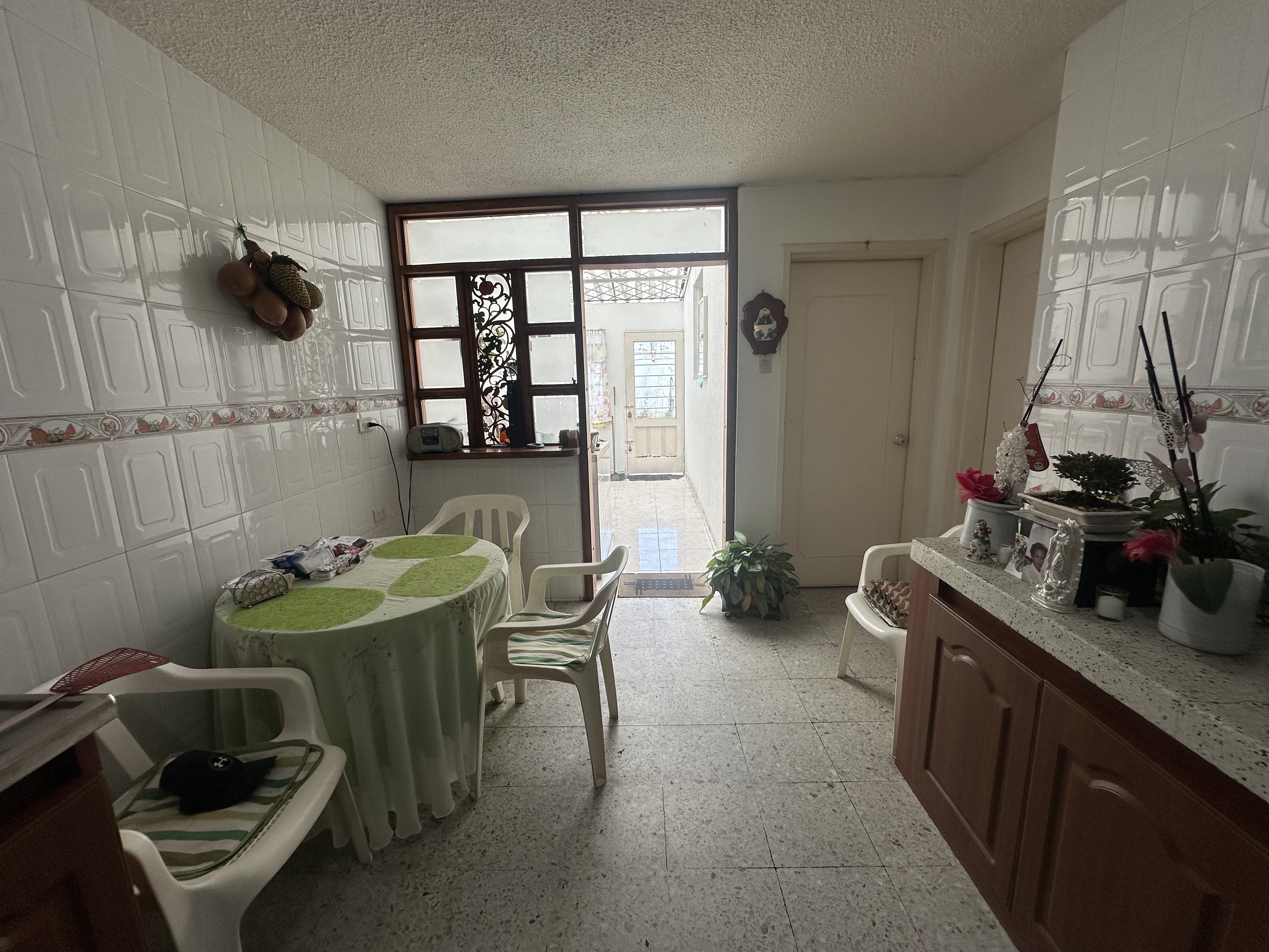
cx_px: 634
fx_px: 513
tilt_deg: -10.7
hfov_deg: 102.1
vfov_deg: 85.7
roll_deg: +1.0
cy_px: 476
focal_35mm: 14
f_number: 2.2
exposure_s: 1/120
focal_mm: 2.22
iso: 50
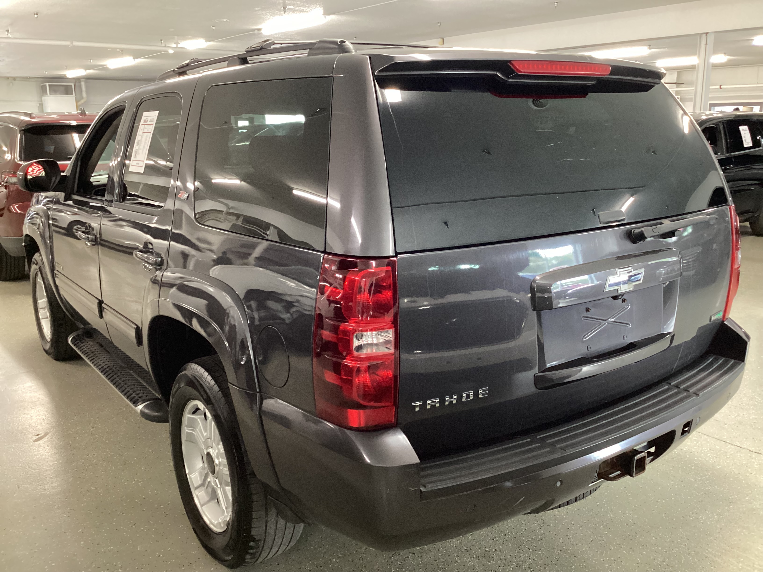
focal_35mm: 31
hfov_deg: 58.4
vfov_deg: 45.4
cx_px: 382
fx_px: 683
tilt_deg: -14.5
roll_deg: +0.4
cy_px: 286
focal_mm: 3.3
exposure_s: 1/40
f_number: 2.4
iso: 400
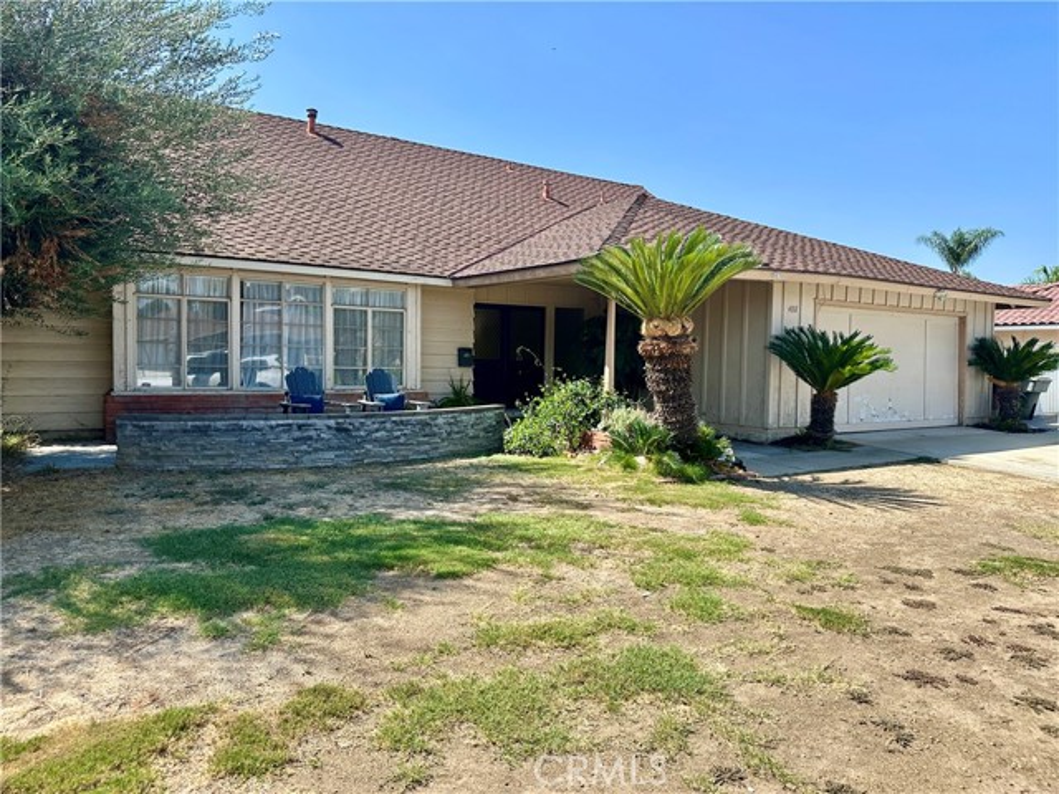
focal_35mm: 24
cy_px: 397
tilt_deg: -2.1
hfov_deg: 71.6
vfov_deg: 56.8
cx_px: 530
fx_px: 734
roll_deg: -0.9
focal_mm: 6.86
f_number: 1.78
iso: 80
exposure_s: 1/2967
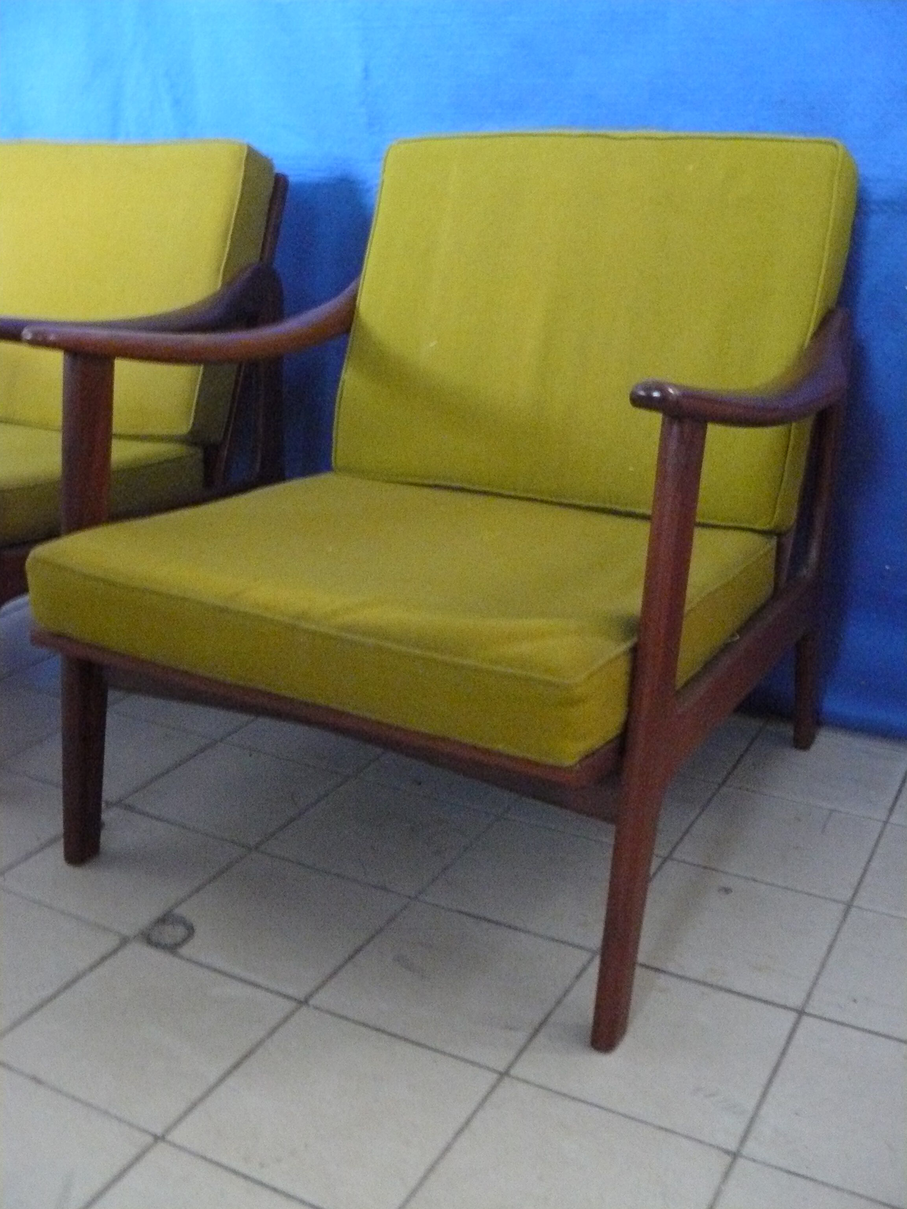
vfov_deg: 51.4
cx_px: 454
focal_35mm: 36
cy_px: 604
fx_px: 1258
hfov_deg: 39.7
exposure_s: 1/13
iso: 800
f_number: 2.8
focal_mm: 6
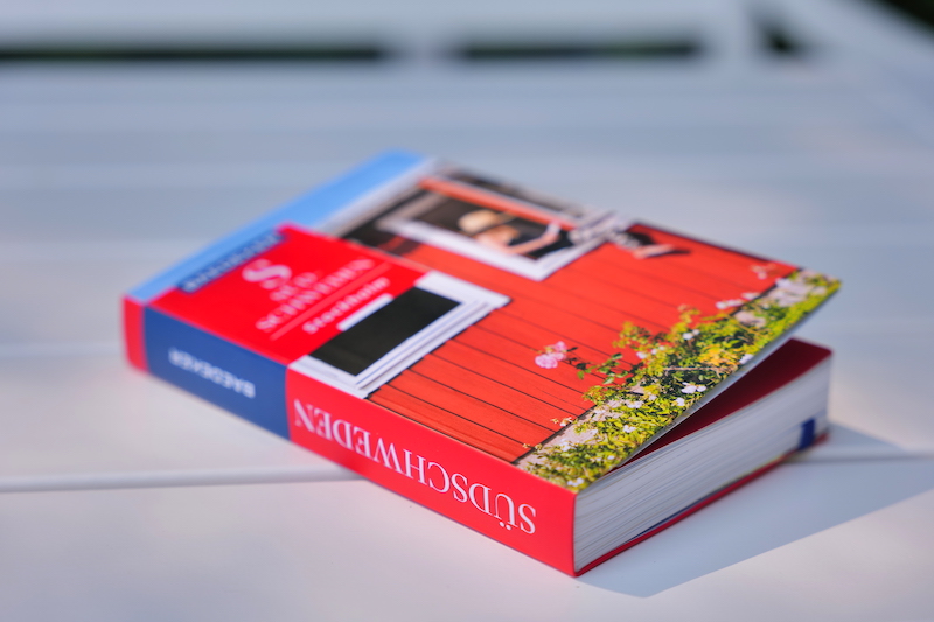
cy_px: 311
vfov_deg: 19.4
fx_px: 1816
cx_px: 467
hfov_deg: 28.8
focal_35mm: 70
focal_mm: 70
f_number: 3.5
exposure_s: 1/250
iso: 100
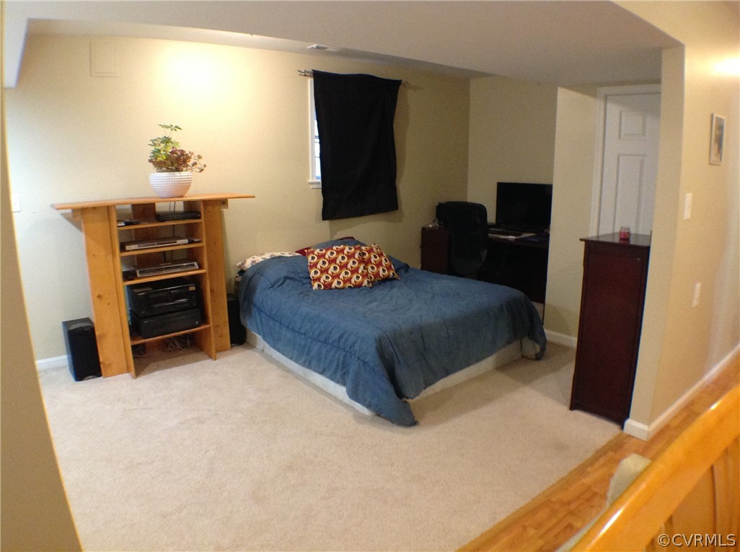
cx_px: 370
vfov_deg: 40.6
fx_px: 747
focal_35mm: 35
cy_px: 276
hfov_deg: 52.7
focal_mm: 4.28
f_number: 2.4
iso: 400
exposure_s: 1/15
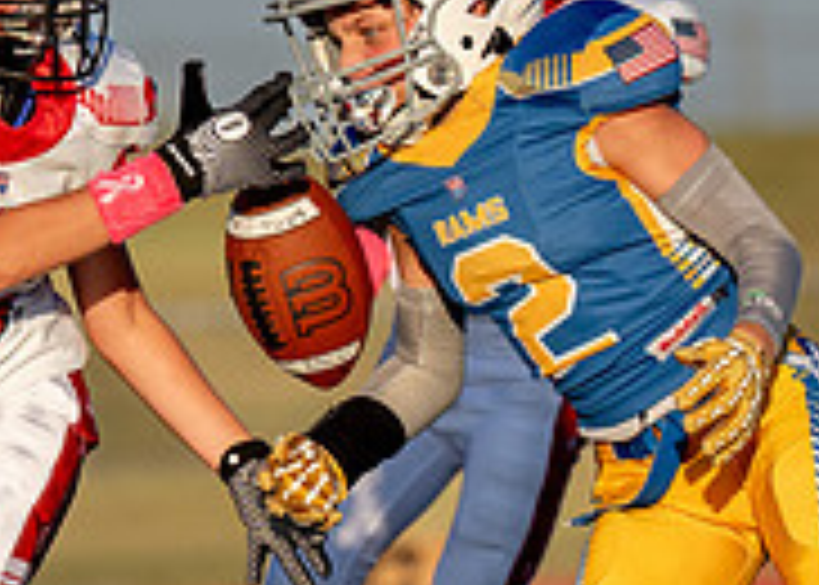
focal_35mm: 744
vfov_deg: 1.9
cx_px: 592
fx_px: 17306
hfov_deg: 2.7
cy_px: 277
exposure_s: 1/4000
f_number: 2.8
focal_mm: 138
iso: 250
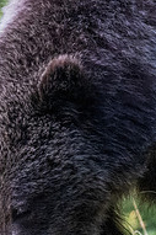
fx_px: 12378
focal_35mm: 1901
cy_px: 188
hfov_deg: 0.7
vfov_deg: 1.1
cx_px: -60
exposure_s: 1/1600
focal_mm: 400
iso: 6400
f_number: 7.1
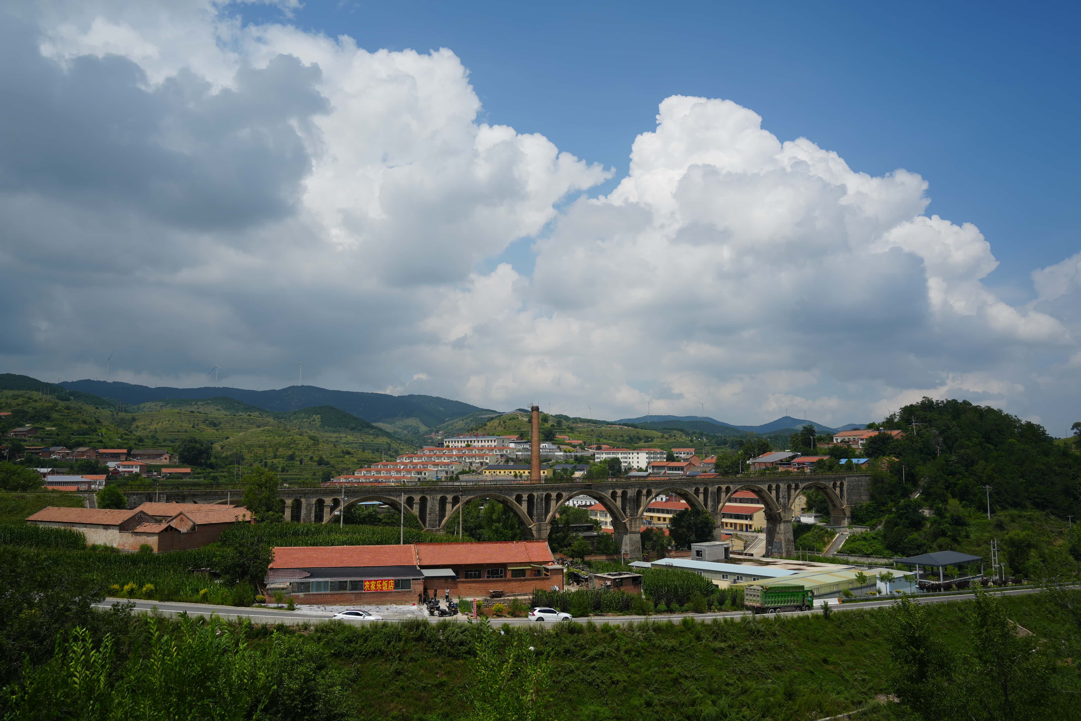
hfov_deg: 65.5
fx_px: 841
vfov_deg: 46.4
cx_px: 540
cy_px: 360
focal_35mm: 28
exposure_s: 1/1600
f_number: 5
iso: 100
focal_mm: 28
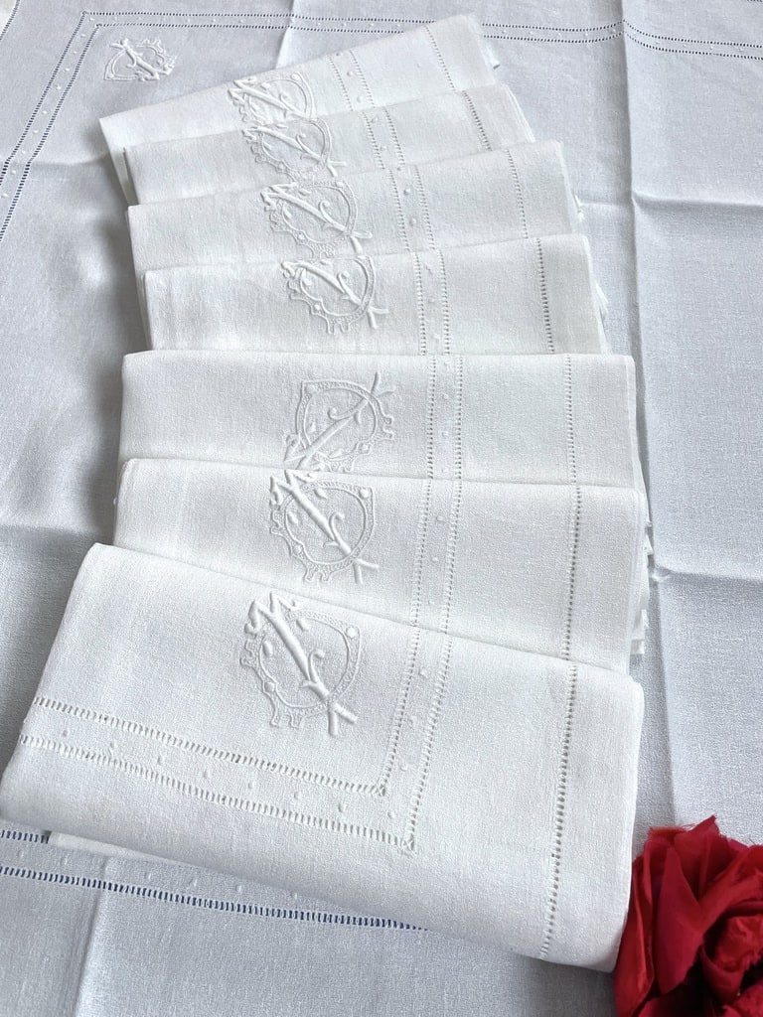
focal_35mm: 26
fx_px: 764
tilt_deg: -63.2
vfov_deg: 67.3
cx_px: 382
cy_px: 508
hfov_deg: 53.1
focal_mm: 4.2
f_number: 1.6
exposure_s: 1/100
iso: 80
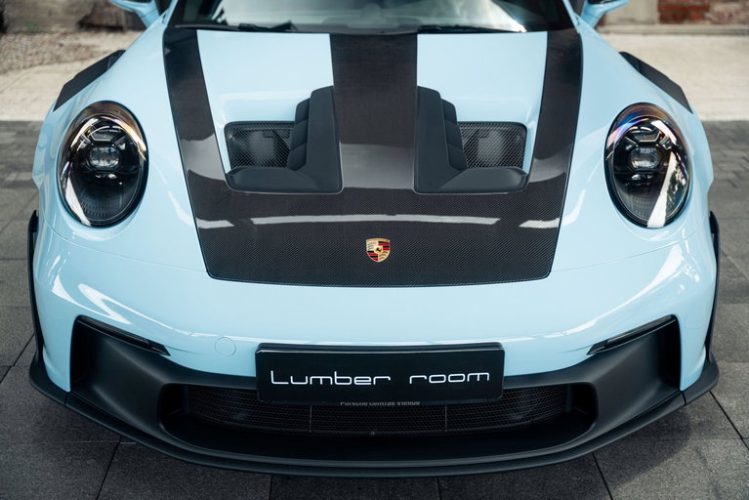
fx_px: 941
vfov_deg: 29.7
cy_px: 250
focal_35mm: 45
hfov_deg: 43.4
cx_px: 374
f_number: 2.8
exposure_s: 1/250
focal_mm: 43.9
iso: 320
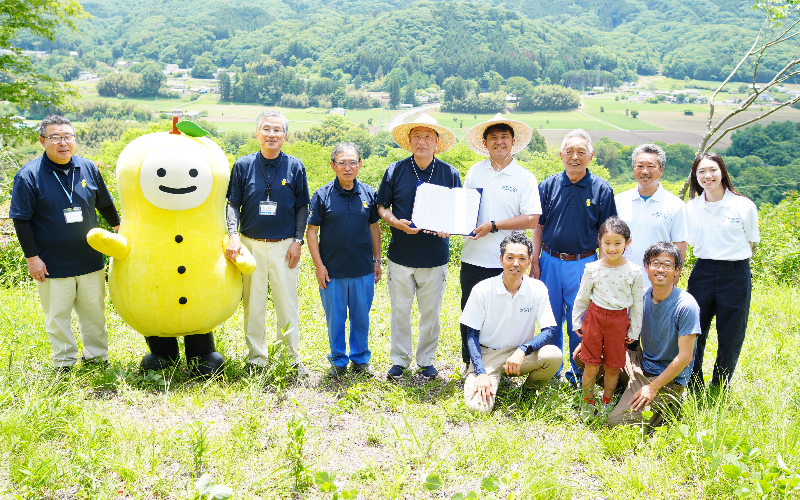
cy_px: 248
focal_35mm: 37
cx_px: 402
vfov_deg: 34.4
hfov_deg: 52.7
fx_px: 807
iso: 100
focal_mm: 24
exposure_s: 1/250
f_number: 3.5
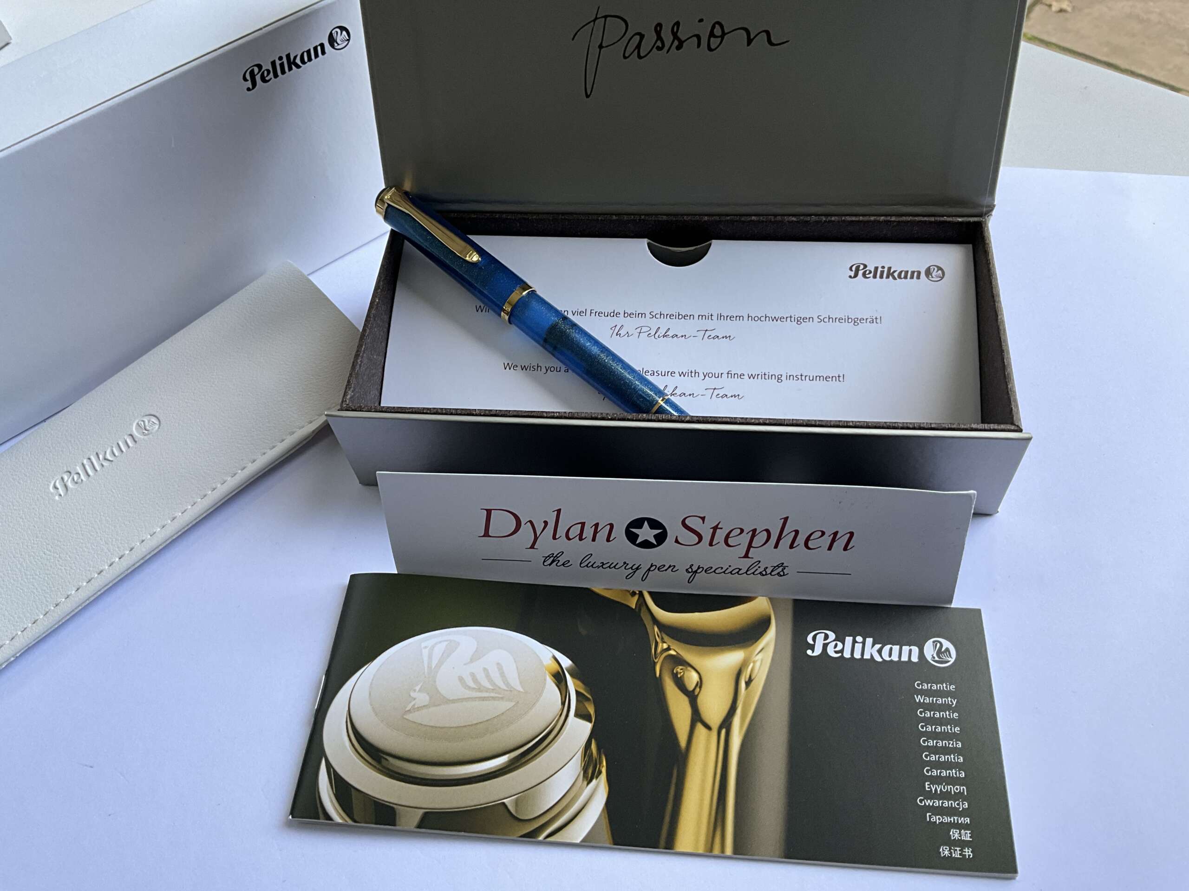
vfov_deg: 48.2
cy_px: 446
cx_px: 594
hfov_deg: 61.7
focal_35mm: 29
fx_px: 996
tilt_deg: -56.2
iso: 50
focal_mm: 3
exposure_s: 1/122
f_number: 1.8
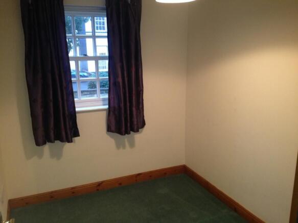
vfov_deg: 40.7
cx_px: 149
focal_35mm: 35
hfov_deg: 52.6
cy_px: 112
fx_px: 301
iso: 160
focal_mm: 4.28
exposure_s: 1/20
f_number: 2.4
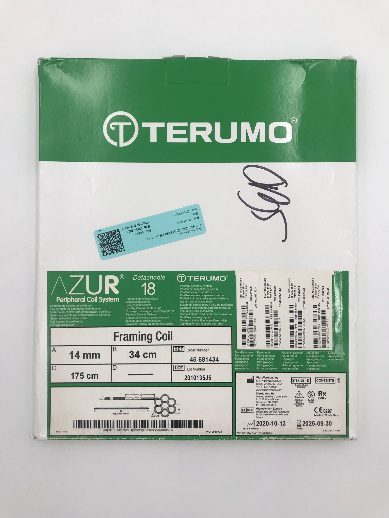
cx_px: 194
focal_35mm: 28
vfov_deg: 63.4
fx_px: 420
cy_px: 259
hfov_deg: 49.7
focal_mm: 3.99
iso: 20
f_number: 1.8
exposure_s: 1/235
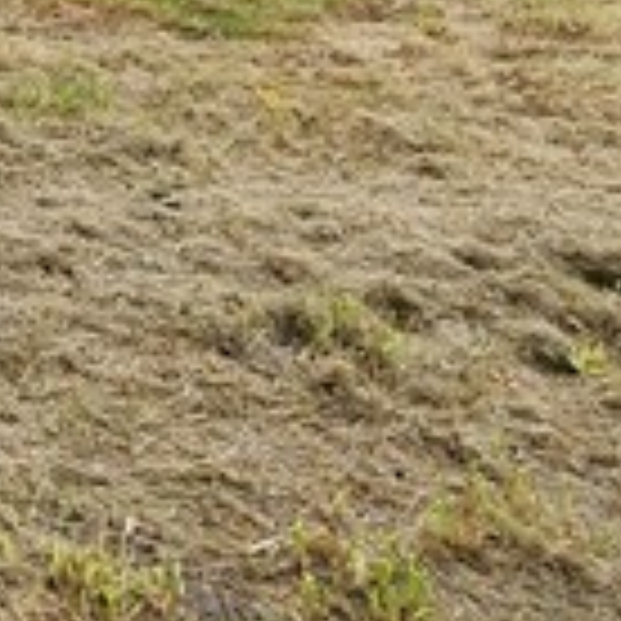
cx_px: -518
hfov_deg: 16.7
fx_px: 1725
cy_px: 86
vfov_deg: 20.1
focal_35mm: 85
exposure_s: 1/1132
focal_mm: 2.2
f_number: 2.2
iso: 50
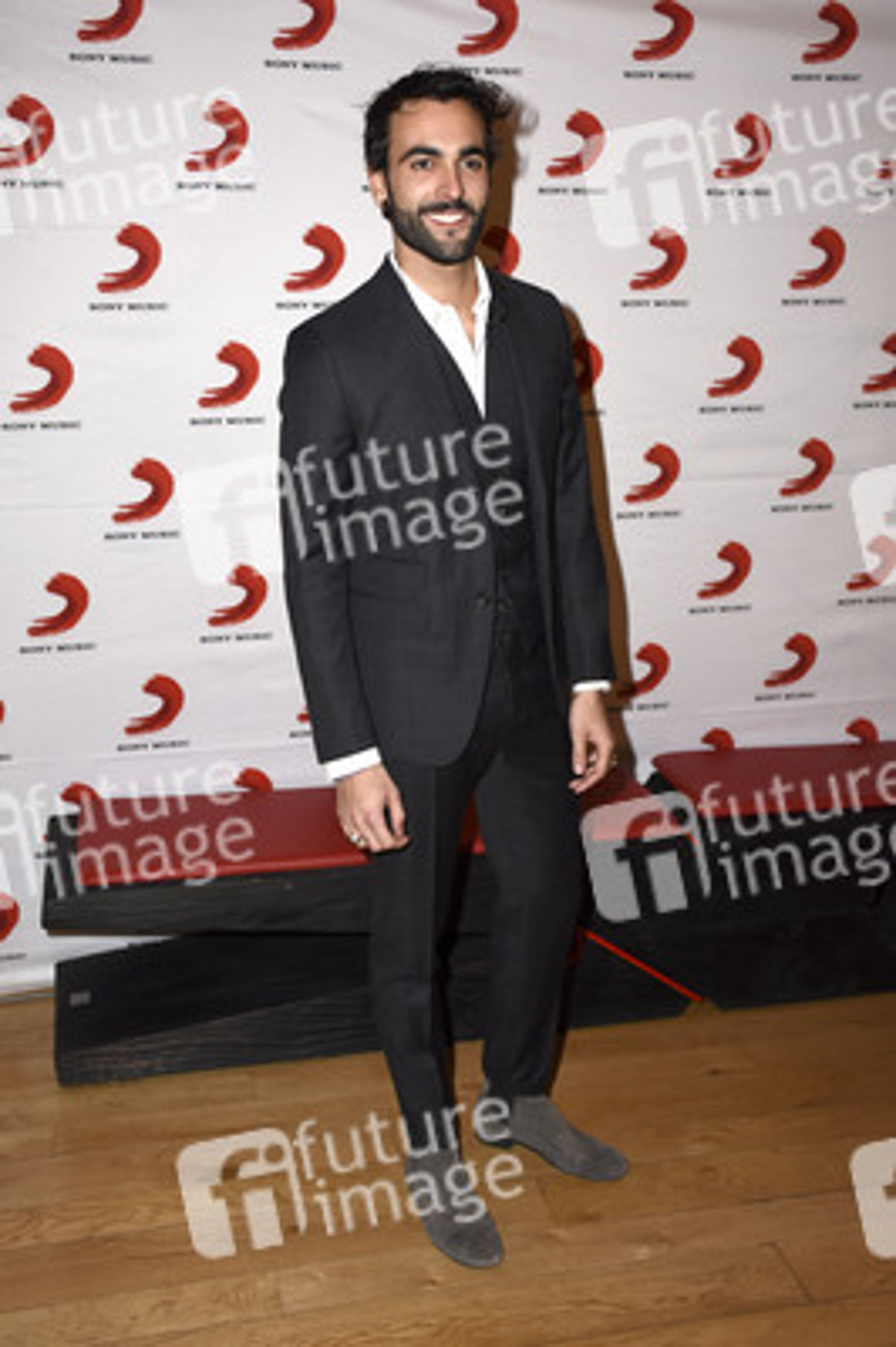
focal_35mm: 39
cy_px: 674
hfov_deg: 34.2
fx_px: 1458
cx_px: 448
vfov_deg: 49.6
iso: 640
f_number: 4.5
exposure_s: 1/250
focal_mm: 26
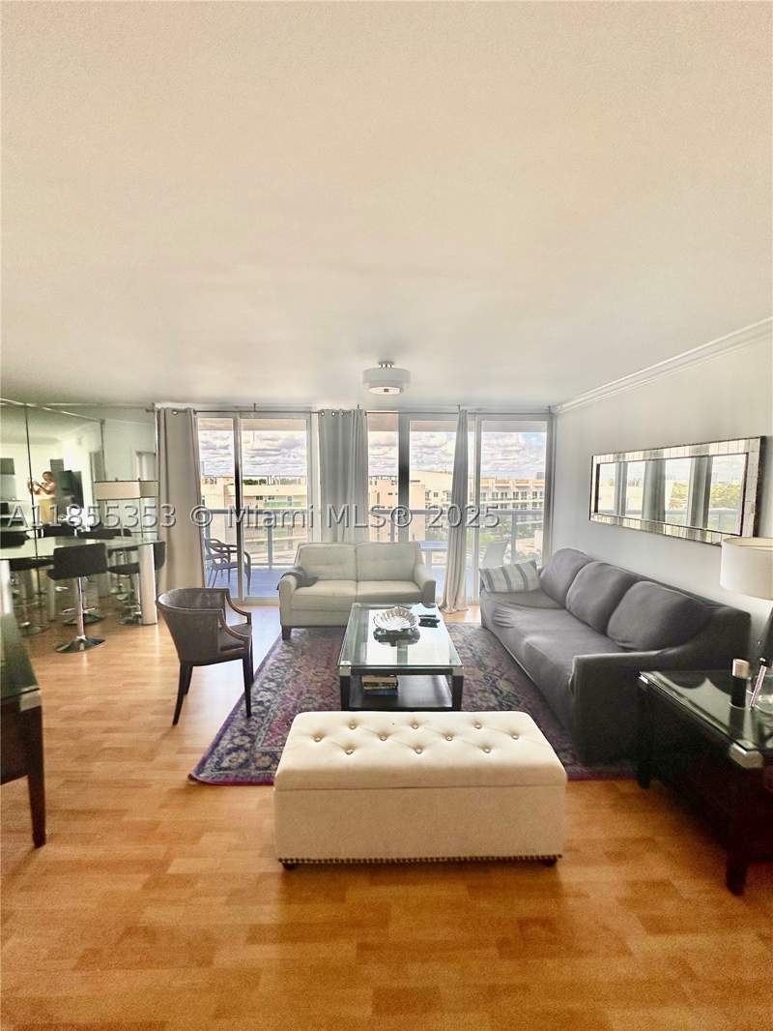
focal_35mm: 14
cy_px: 516
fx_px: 417
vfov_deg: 102.1
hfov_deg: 85.7
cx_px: 386
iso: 40
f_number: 2.2
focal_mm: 2.22
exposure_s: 1/182
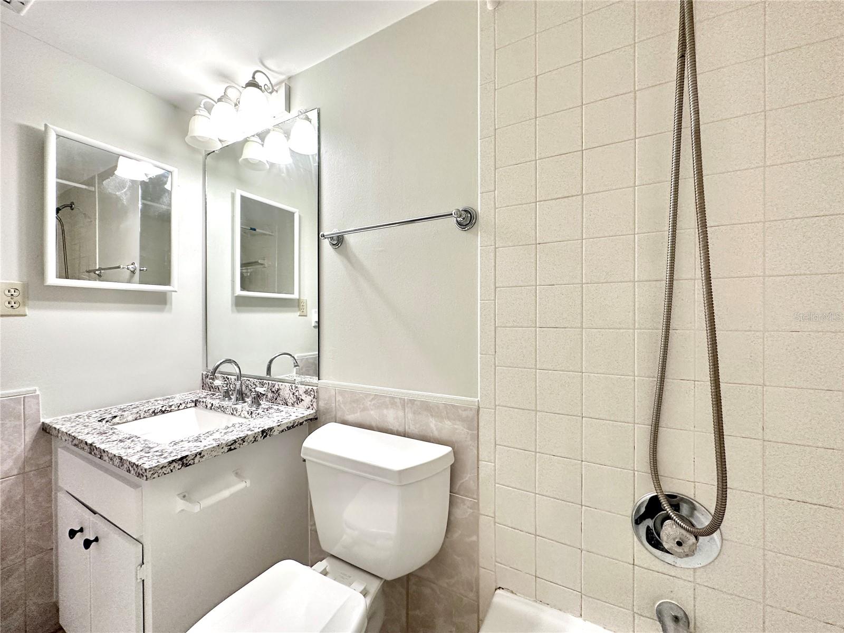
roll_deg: +0.3
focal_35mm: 14
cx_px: 422
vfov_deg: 85.7
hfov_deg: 102.1
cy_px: 316
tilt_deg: -0.6
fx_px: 341
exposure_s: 1/120
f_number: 2.2
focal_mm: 2.22
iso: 200
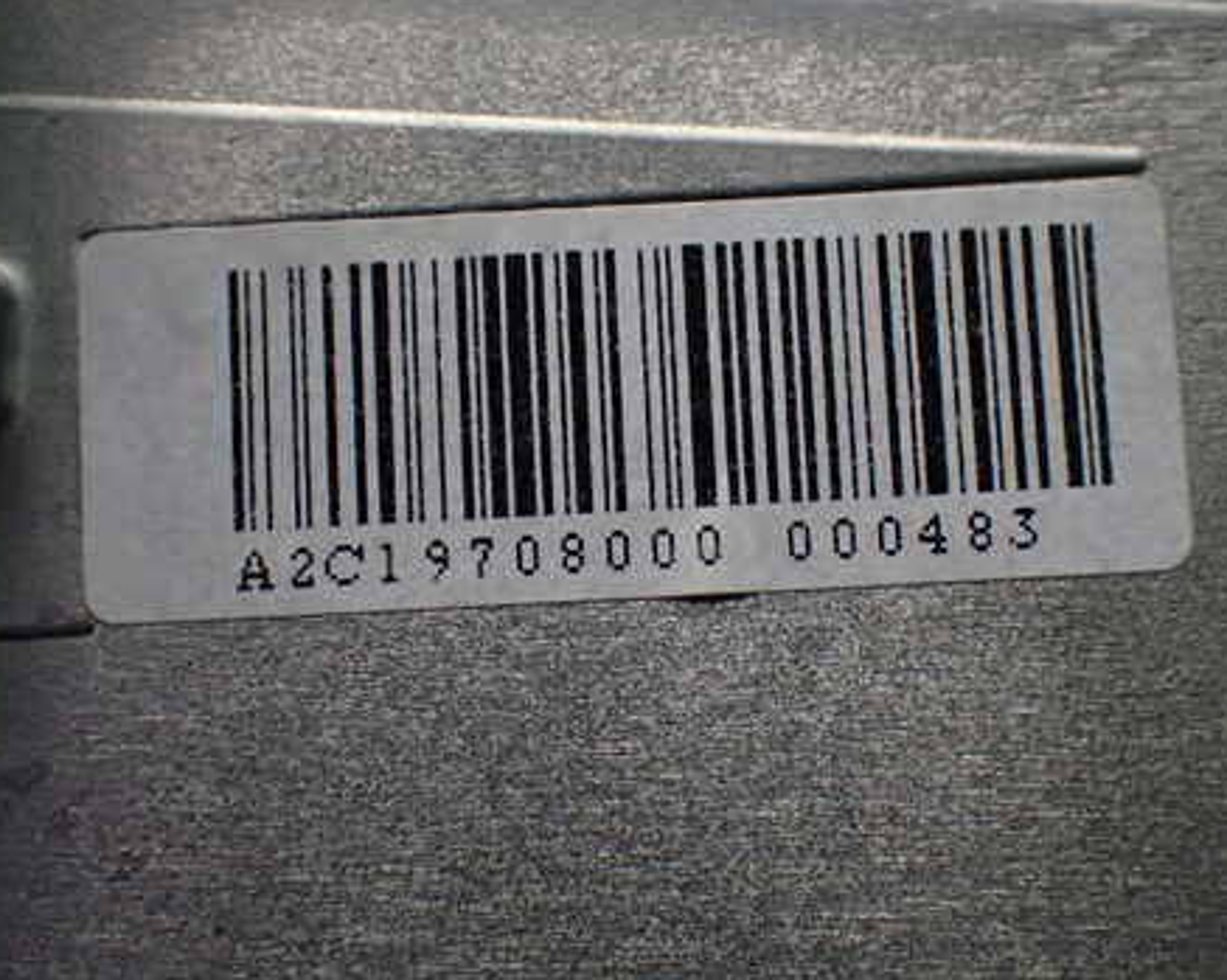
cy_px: 446
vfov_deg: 27.6
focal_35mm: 55
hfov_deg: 34.2
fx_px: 1996
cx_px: 626
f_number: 2.8
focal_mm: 7.31
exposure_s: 1/160
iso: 500
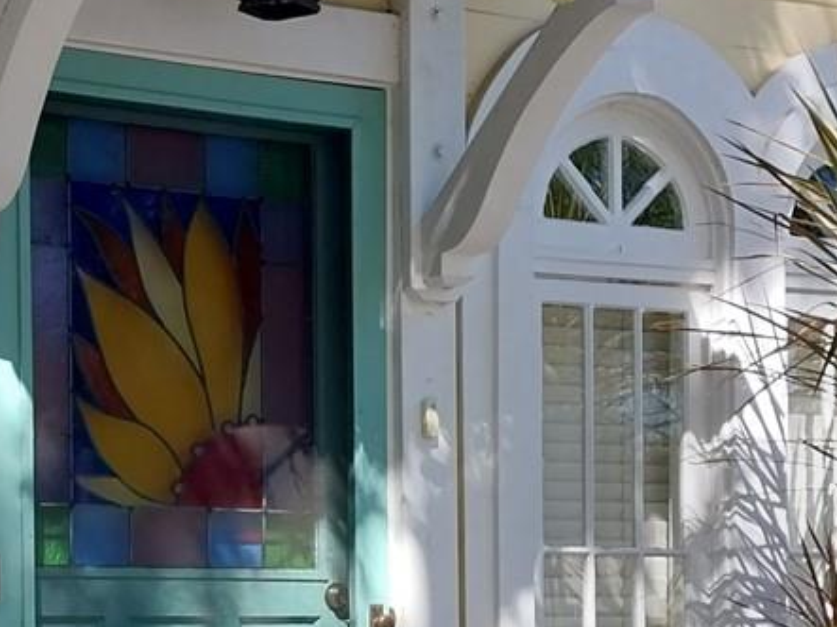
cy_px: 589
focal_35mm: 94
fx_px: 2272
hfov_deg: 20.7
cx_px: 212
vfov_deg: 15.5
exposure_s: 1/172
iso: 20
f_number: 1.8
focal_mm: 4
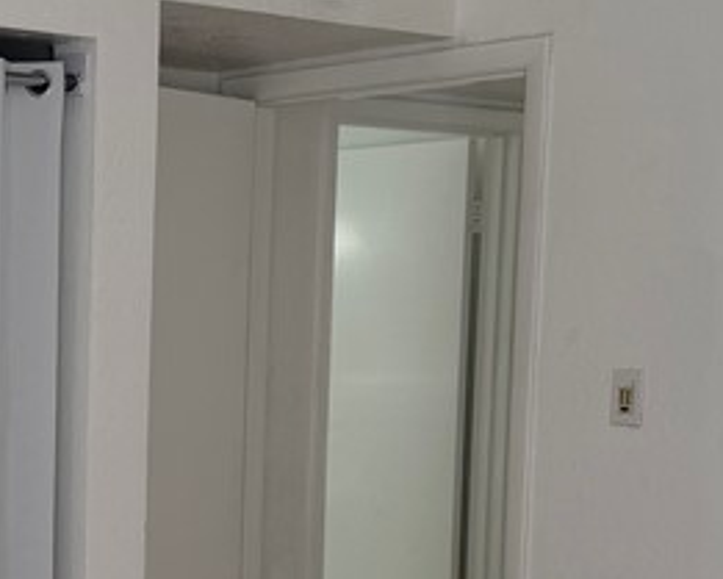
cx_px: -66
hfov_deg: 19.9
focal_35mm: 92
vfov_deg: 16.6
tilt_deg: -4.6
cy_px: 476
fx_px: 1969
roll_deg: -0.8
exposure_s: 1/138
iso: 64
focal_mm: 6.76
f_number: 1.78
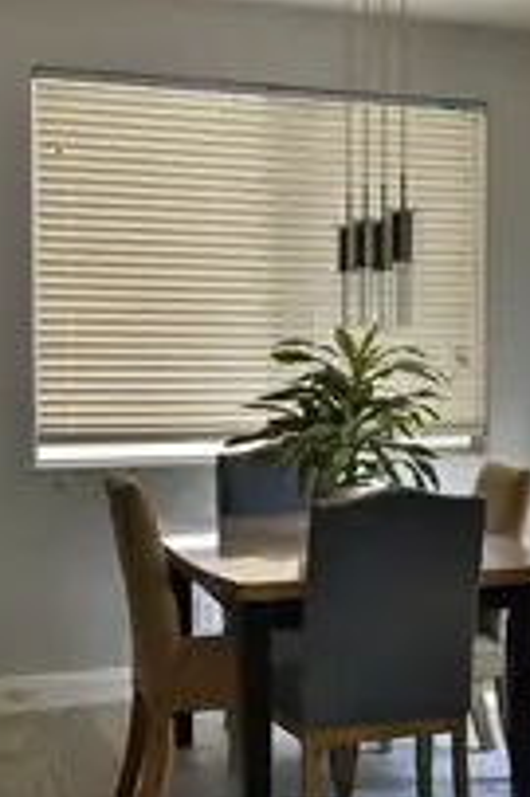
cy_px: 395
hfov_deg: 18.9
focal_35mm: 67
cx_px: 675
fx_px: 1482
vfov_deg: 30.1
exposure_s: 1/40
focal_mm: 34
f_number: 5
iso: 100
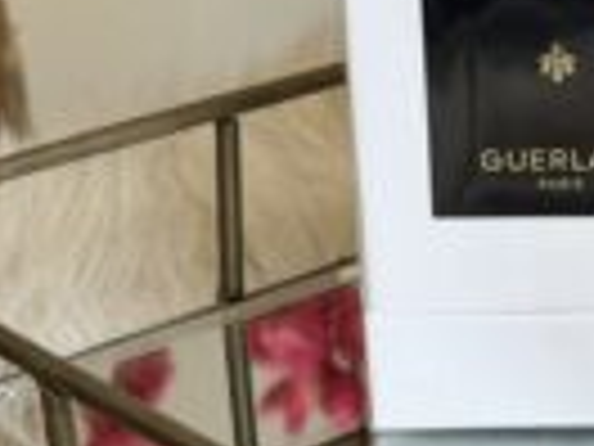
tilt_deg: -24.1
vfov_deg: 9.1
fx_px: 2814
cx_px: 756
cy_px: 257
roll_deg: +0.0
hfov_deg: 11.7
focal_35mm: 164
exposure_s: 1/50
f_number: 1.78
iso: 50
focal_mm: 6.76
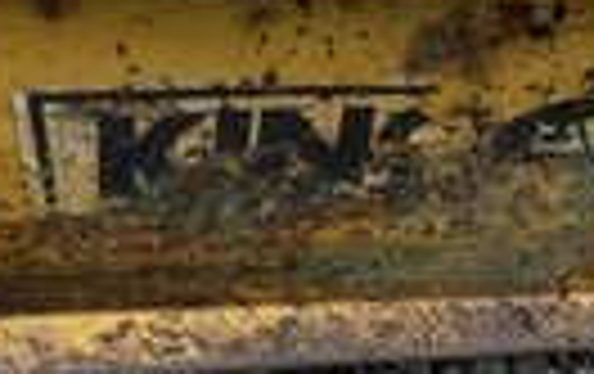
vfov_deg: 16.2
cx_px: 693
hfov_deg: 24.5
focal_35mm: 77
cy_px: 473
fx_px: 1249
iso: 80
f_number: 1.78
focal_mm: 6.76
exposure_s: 1/543
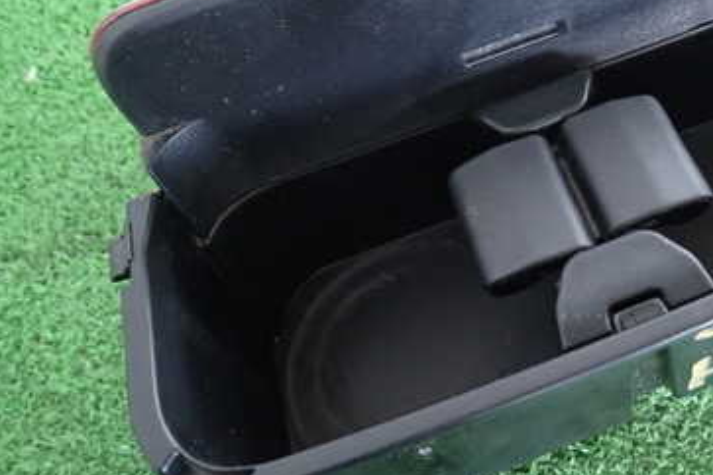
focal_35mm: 43
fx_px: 852
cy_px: 175
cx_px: 581
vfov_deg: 31.0
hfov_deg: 43.1
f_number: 2
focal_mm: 4.5
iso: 400
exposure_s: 1/30
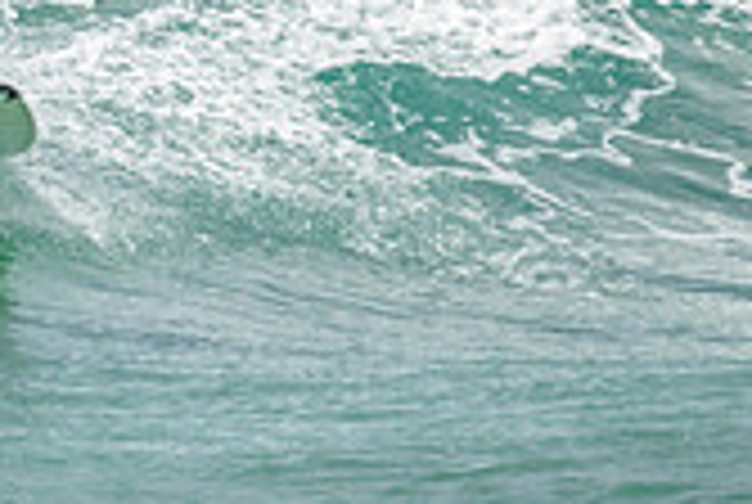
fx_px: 58048
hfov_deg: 0.7
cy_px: -128
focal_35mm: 2774
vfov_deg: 0.5
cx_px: -176
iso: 800
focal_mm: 800
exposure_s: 1/2000
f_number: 11
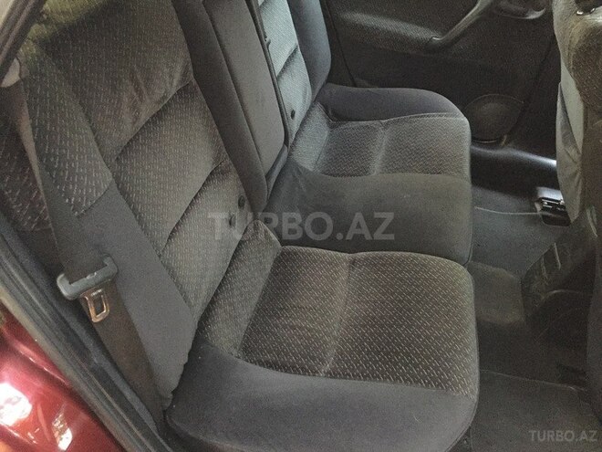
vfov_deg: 48.2
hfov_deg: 61.7
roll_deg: -13.6
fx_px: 504
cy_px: 226
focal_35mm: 29
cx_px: 301
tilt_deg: -42.1
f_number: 2.2
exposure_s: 1/17
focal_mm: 4.15
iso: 640
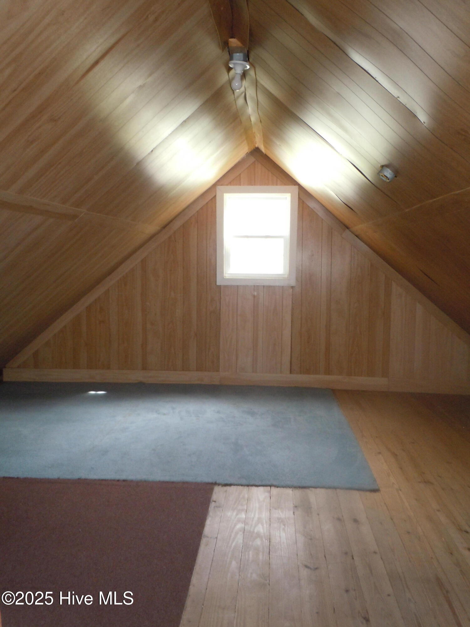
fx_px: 507
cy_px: 314
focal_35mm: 28
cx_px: 235
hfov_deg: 49.7
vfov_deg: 63.4
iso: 400
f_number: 3.7
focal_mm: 5
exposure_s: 1/25
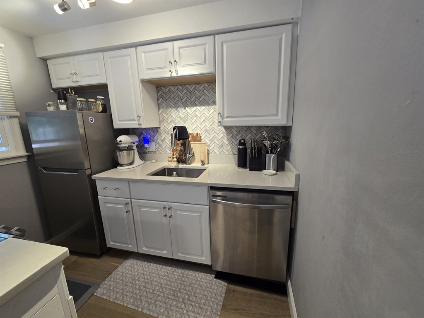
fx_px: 159
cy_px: 159
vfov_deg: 89.9
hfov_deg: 106.2
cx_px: 212
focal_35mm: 13
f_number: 2.2
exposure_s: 1/60
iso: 125
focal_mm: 2.2
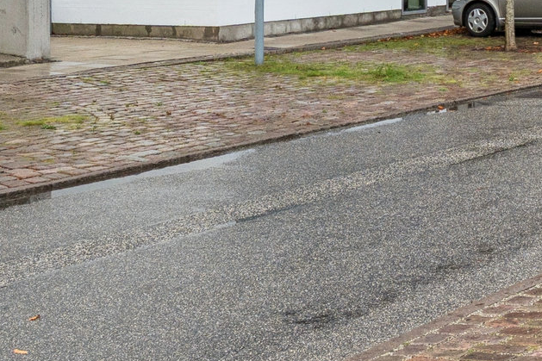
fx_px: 1580
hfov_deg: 18.8
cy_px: -367
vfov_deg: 11.7
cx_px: 575
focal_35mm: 105
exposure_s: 1/250
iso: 640
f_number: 11
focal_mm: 22
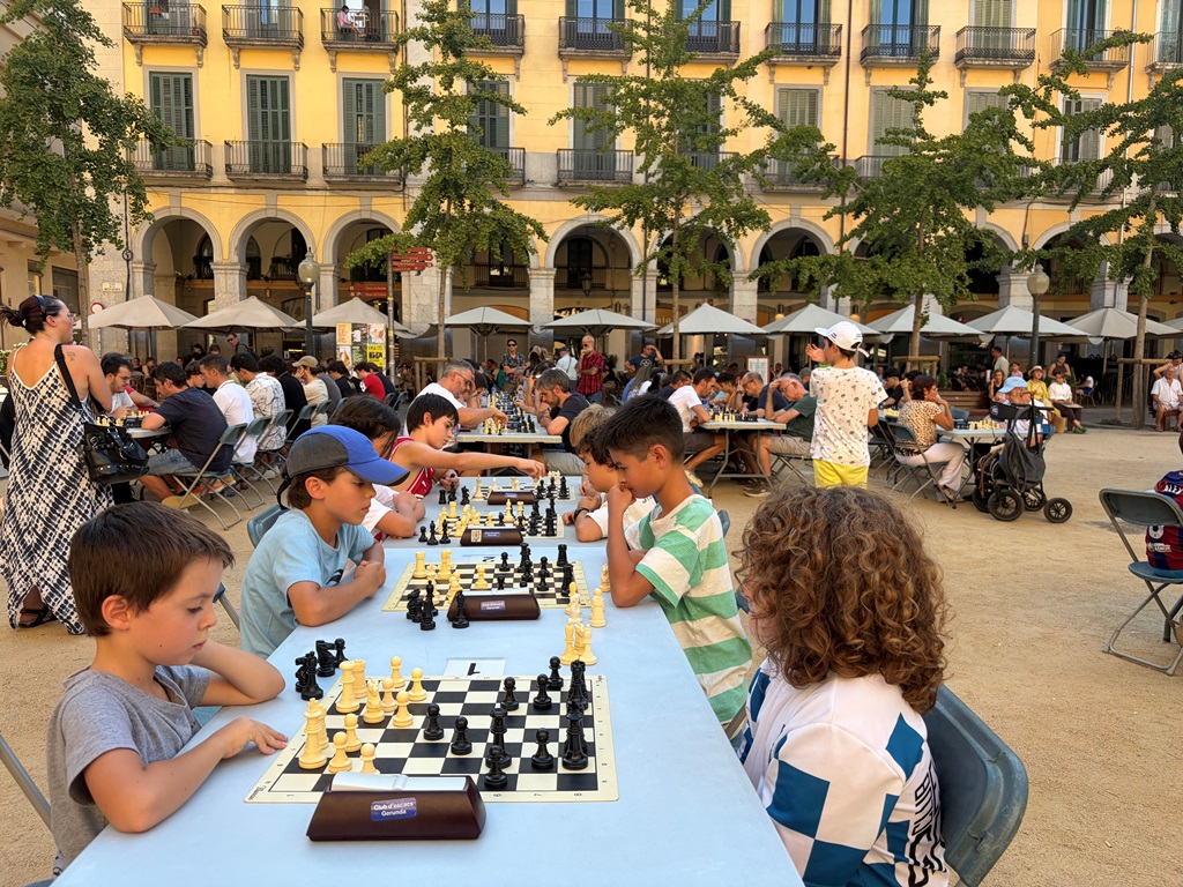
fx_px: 889
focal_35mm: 26
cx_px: 592
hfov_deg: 67.3
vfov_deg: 53.1
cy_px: 444
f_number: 1.6
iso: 50
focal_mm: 5.96
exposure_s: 1/552
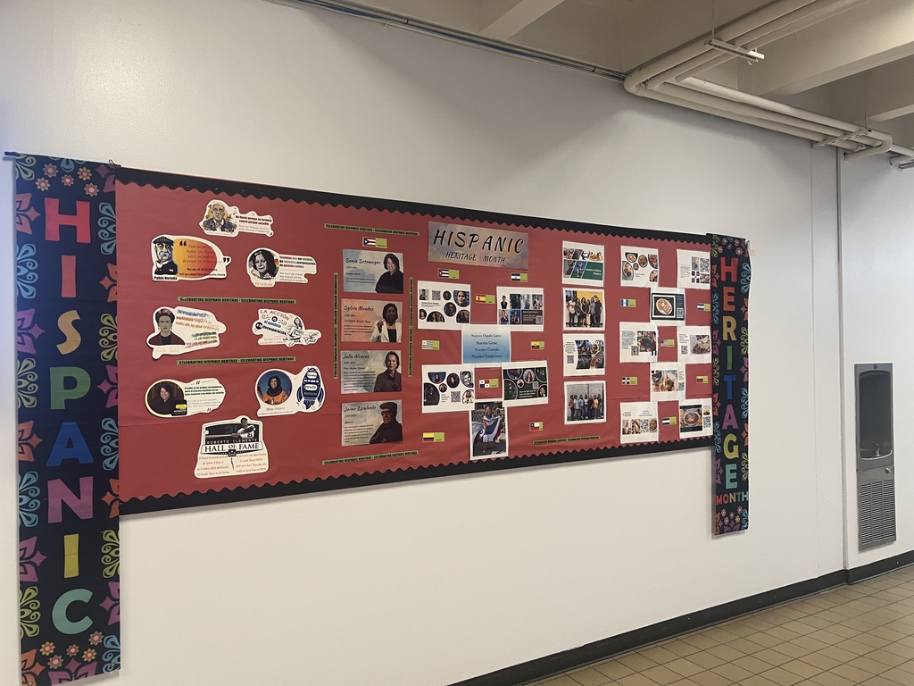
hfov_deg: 67.3
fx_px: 687
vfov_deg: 53.1
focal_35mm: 26
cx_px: 457
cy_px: 343
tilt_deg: -0.3
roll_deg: +1.6
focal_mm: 5.7
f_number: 1.5
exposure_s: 1/60
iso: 160
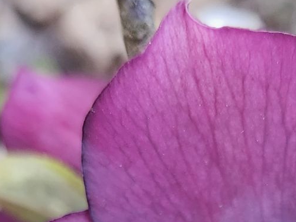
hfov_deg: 21.2
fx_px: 787
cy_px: 390
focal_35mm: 92
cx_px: 192
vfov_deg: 14.3
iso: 200
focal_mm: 5.54
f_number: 1.8
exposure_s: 1/182
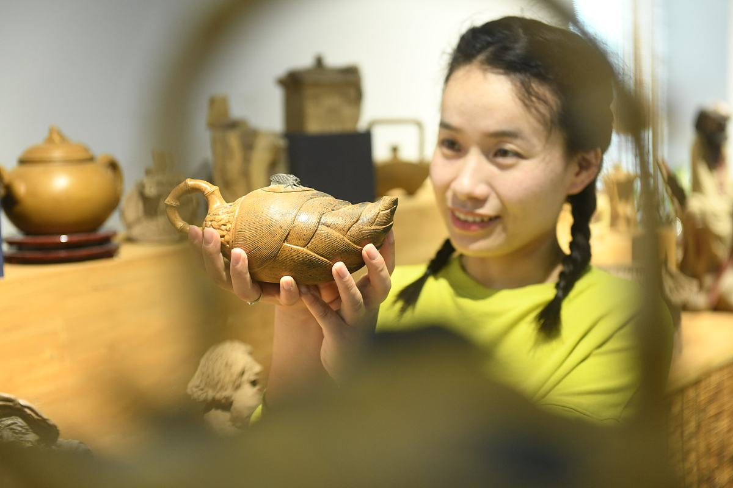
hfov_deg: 28.8
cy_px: 244
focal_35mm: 70
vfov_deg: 19.5
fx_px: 1425
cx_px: 366
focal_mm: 70
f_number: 4.5
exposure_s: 1/80
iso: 1600
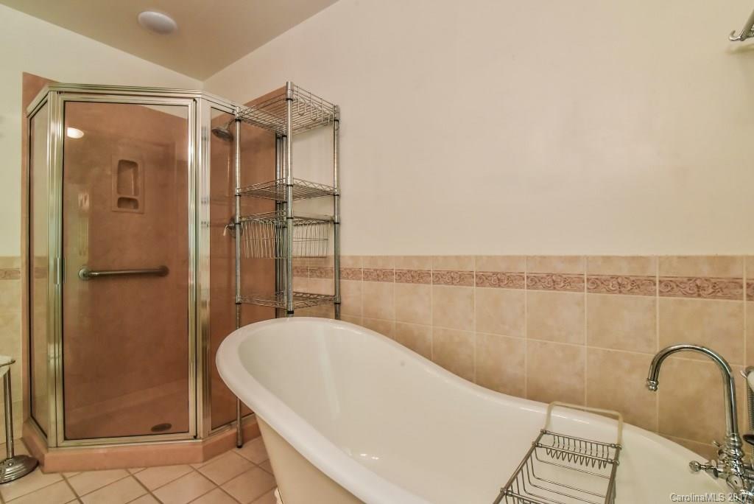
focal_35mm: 16
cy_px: 252
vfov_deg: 73.8
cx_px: 377
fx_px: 335
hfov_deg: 96.7
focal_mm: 16
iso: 4000
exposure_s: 1/160
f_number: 13
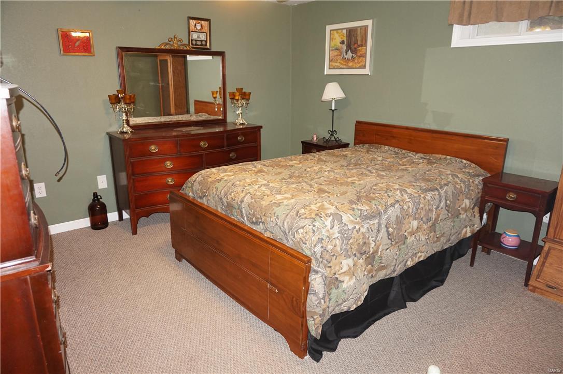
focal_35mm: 24
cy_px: 187
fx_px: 375
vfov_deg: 53.0
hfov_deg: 73.8
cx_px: 282
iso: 1000
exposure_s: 1/100
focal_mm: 16
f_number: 3.5
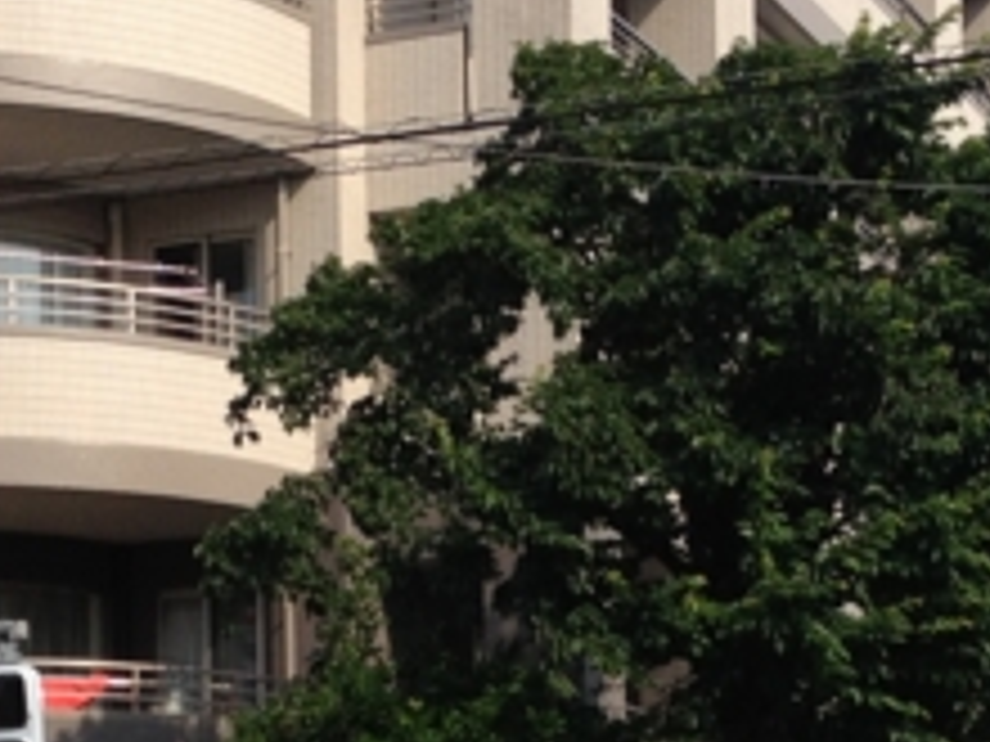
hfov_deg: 15.5
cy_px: 877
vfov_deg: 11.5
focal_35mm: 127
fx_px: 3632
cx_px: 472
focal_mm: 4.28
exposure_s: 1/1672
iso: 64
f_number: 2.4
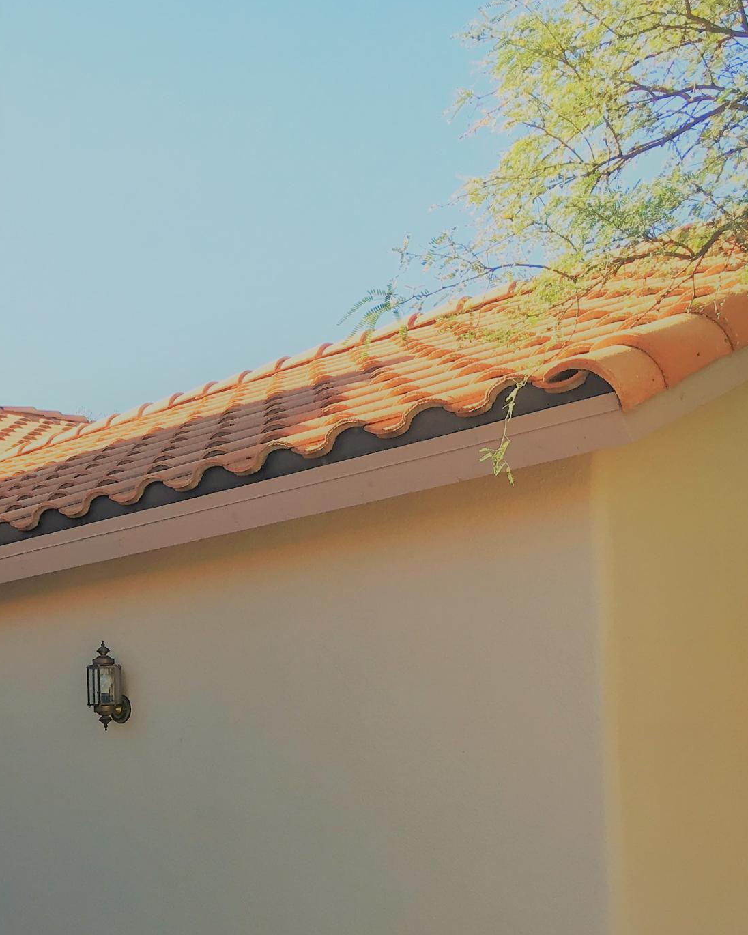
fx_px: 1716
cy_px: 732
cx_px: -42
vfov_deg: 29.9
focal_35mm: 62
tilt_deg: +2.8
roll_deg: +1.0
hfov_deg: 23.3
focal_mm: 4.15
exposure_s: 1/371
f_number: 2.2
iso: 25
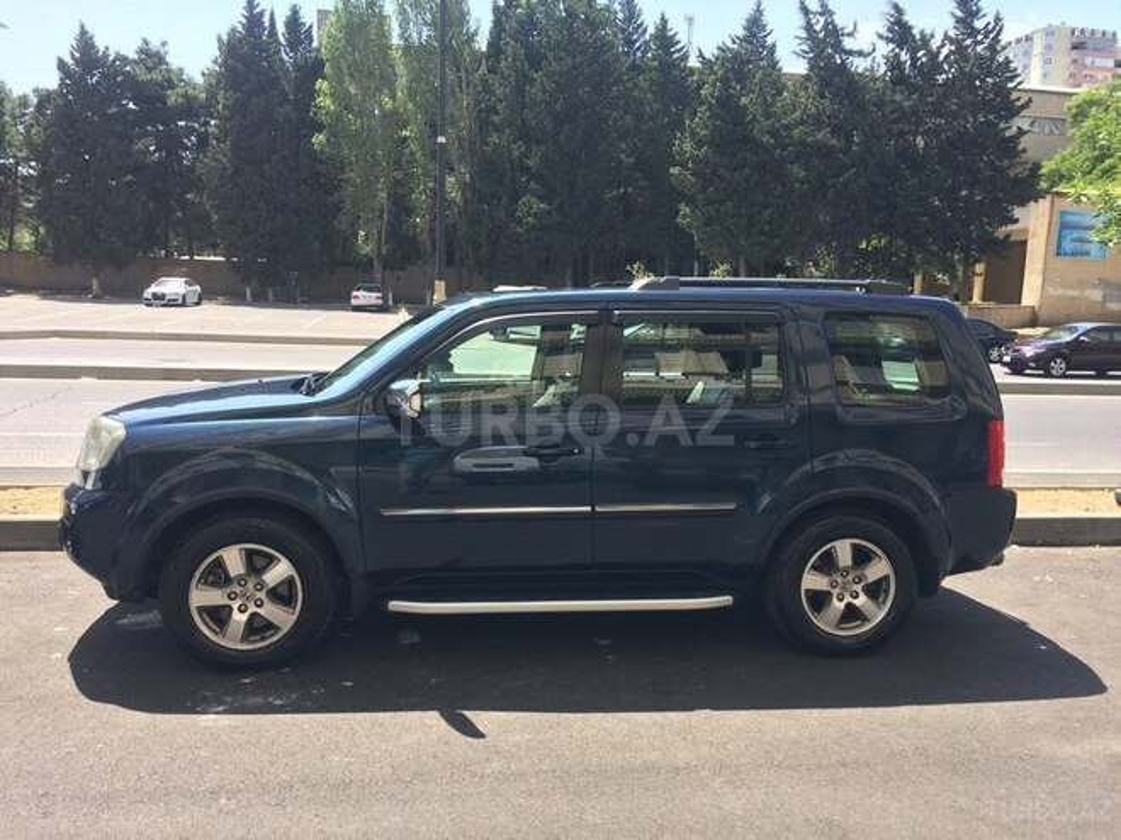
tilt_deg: -9.0
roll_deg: -2.2
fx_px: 939
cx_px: 560
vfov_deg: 48.2
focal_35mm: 29
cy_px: 420
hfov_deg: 61.7
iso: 32
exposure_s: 1/774
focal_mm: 4.15
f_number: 2.2
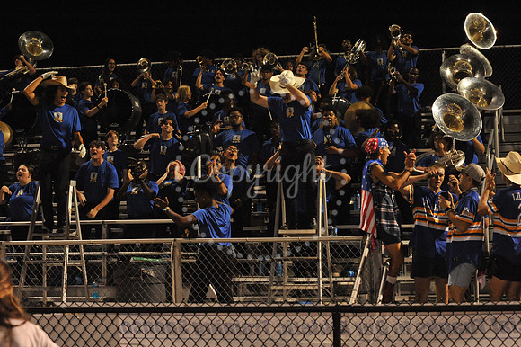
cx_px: 260
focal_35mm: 86
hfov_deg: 23.7
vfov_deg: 15.9
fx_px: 1244
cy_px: 174
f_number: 6.3
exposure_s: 1/200
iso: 6400
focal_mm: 86
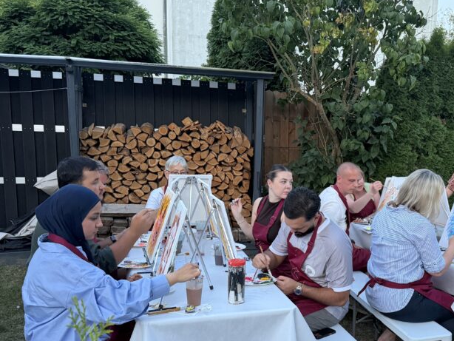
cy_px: 223
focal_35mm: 40
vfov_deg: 35.7
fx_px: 525
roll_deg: -1.8
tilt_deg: -10.7
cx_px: 331
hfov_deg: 45.4
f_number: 1.78
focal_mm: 6.76
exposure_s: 1/60
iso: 500
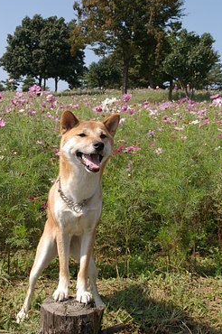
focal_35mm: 48
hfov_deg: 28.2
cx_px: 111
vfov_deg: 41.2
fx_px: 442
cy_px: 132
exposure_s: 1/500
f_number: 8
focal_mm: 23
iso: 200
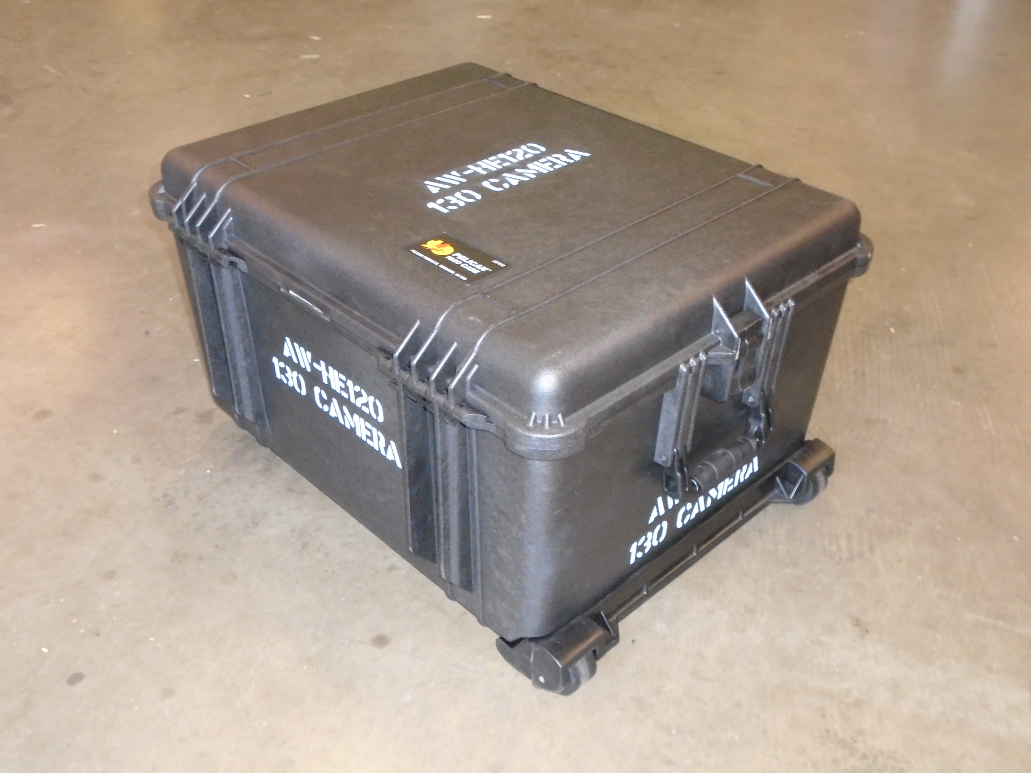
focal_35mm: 36
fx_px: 1072
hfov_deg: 51.4
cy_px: 386
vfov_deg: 39.7
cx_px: 516
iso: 500
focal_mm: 6.4
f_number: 3.8
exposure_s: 1/40
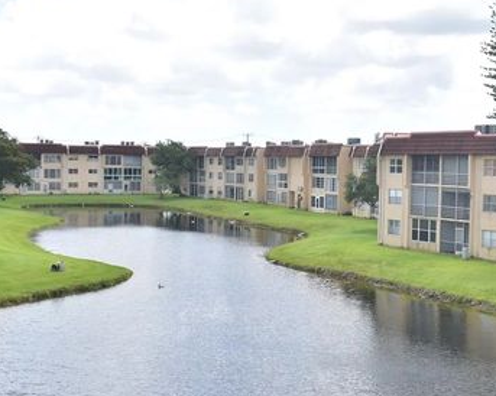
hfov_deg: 30.0
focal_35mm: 63
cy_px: 227
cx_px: 273
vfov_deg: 24.2
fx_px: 924
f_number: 7.1
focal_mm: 24
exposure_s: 1/200
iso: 100
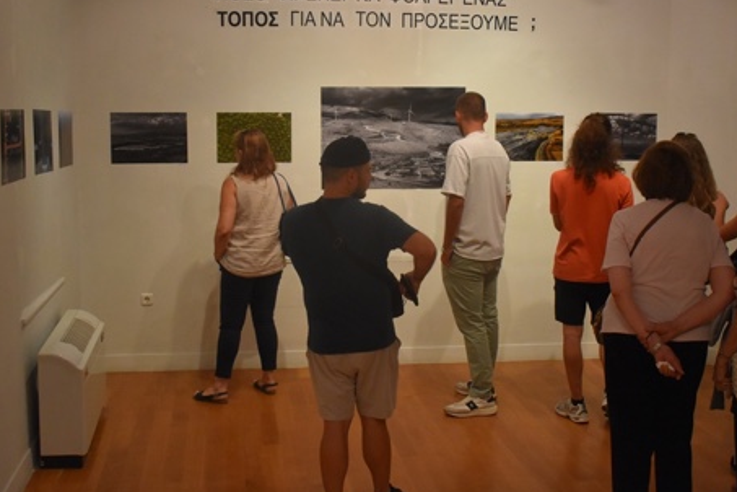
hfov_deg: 43.0
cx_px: 394
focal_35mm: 46
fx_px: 935
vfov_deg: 29.4
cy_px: 213
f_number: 3.8
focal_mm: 23
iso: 2500
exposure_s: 1/125
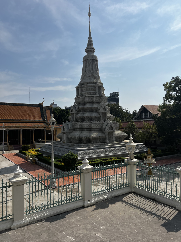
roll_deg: +1.3
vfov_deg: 67.3
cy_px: 121
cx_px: 90
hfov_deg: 53.1
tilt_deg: +1.2
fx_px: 181
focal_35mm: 26
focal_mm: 5.7
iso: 50
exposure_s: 1/11364
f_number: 1.5
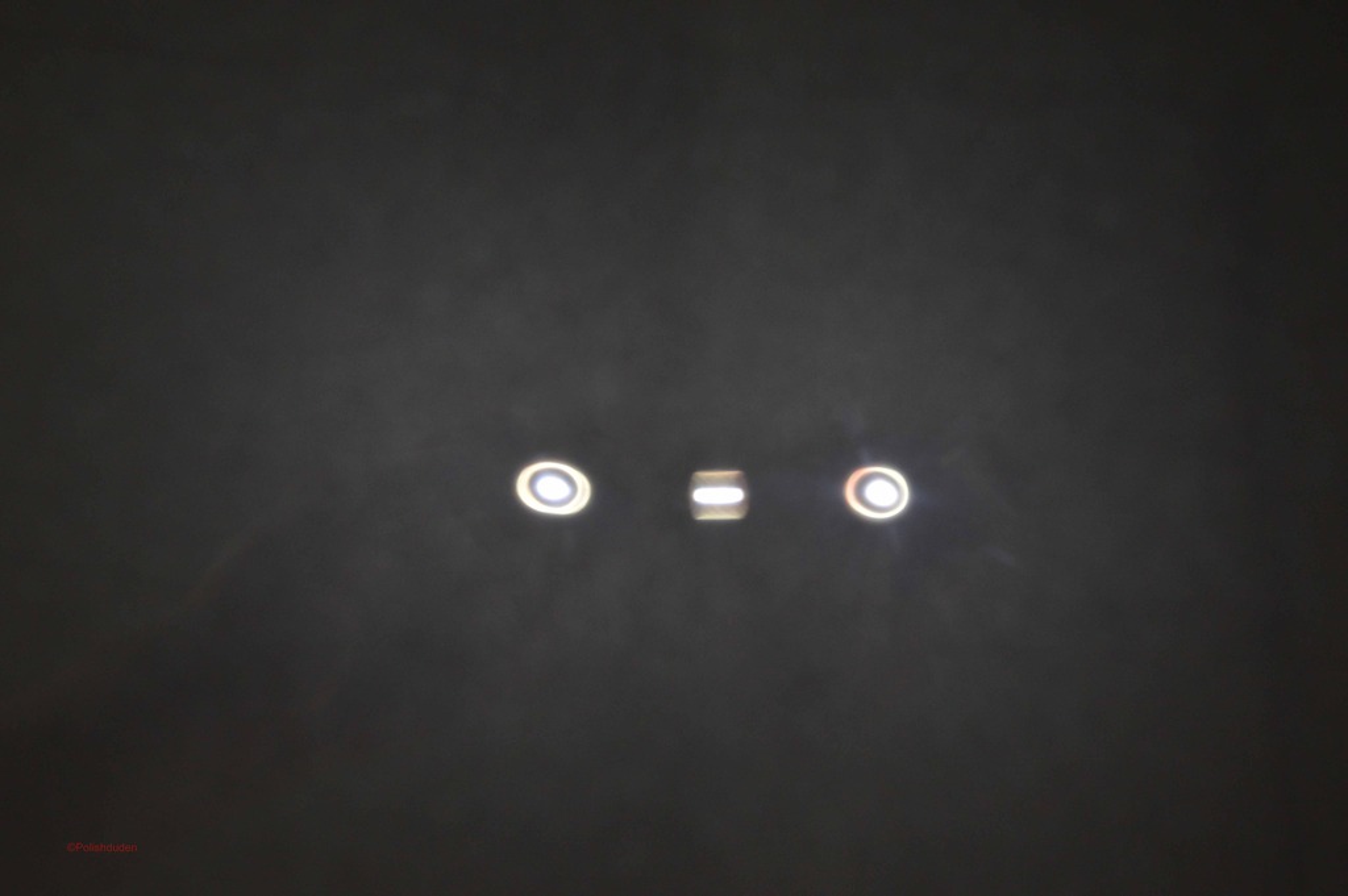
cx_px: 674
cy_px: 448
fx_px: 3087
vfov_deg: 16.5
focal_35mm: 82
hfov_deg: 24.6
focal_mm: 55
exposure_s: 1/60
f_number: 5.6
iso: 450
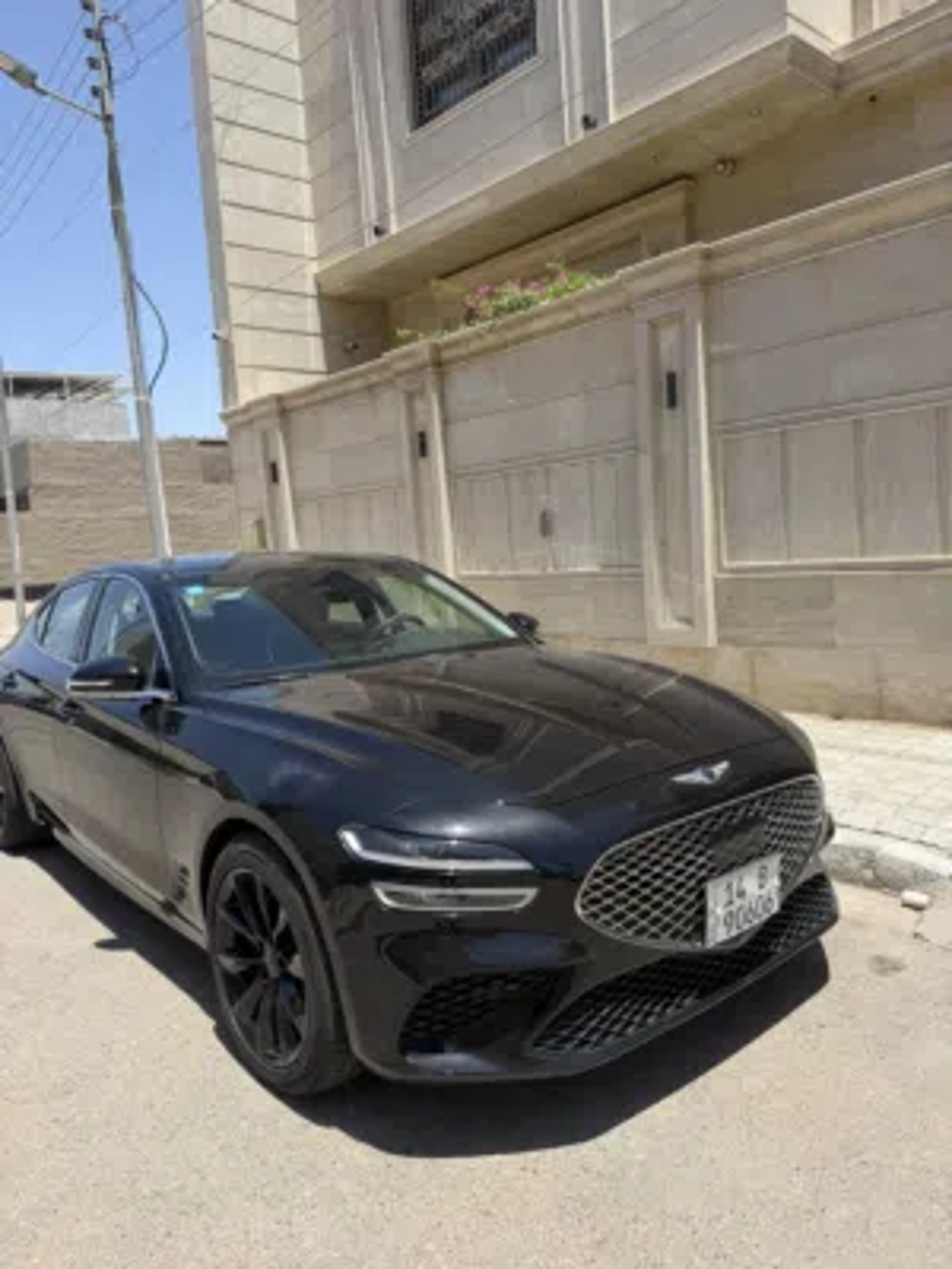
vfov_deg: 71.6
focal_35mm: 24
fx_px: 880
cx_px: 476
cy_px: 634
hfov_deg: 56.8
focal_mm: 6.76
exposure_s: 1/3584
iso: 80
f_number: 1.78
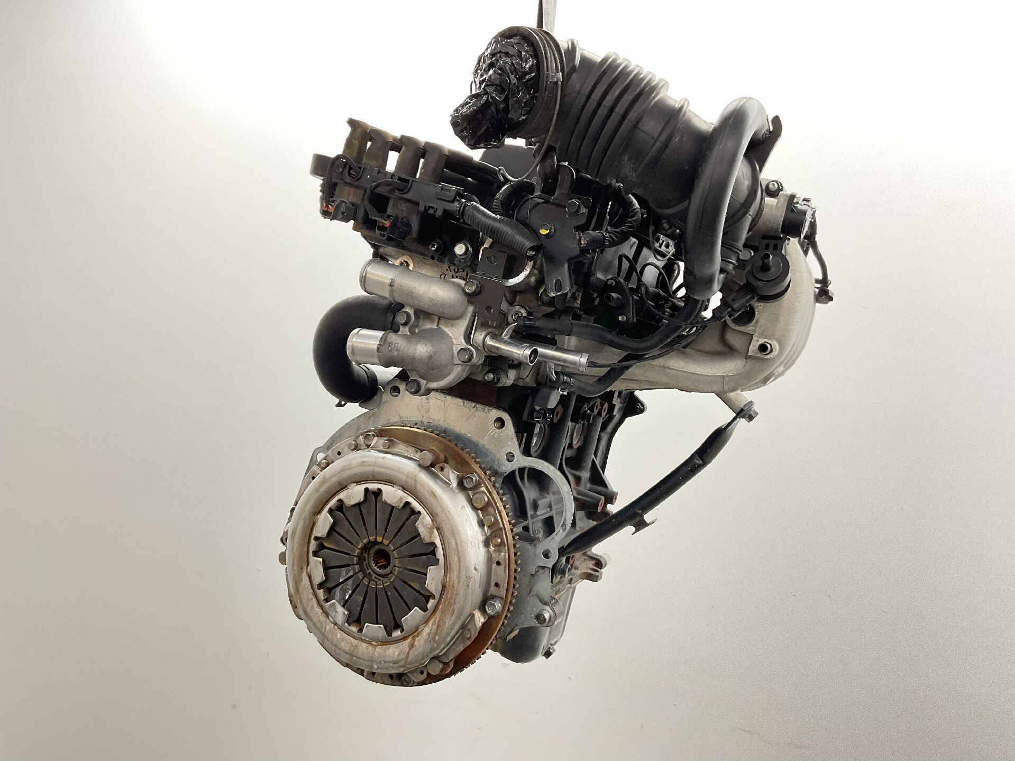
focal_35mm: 29
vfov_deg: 48.2
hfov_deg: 61.7
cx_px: 508
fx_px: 850
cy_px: 380
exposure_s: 1/50
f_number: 1.8
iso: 80
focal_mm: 3
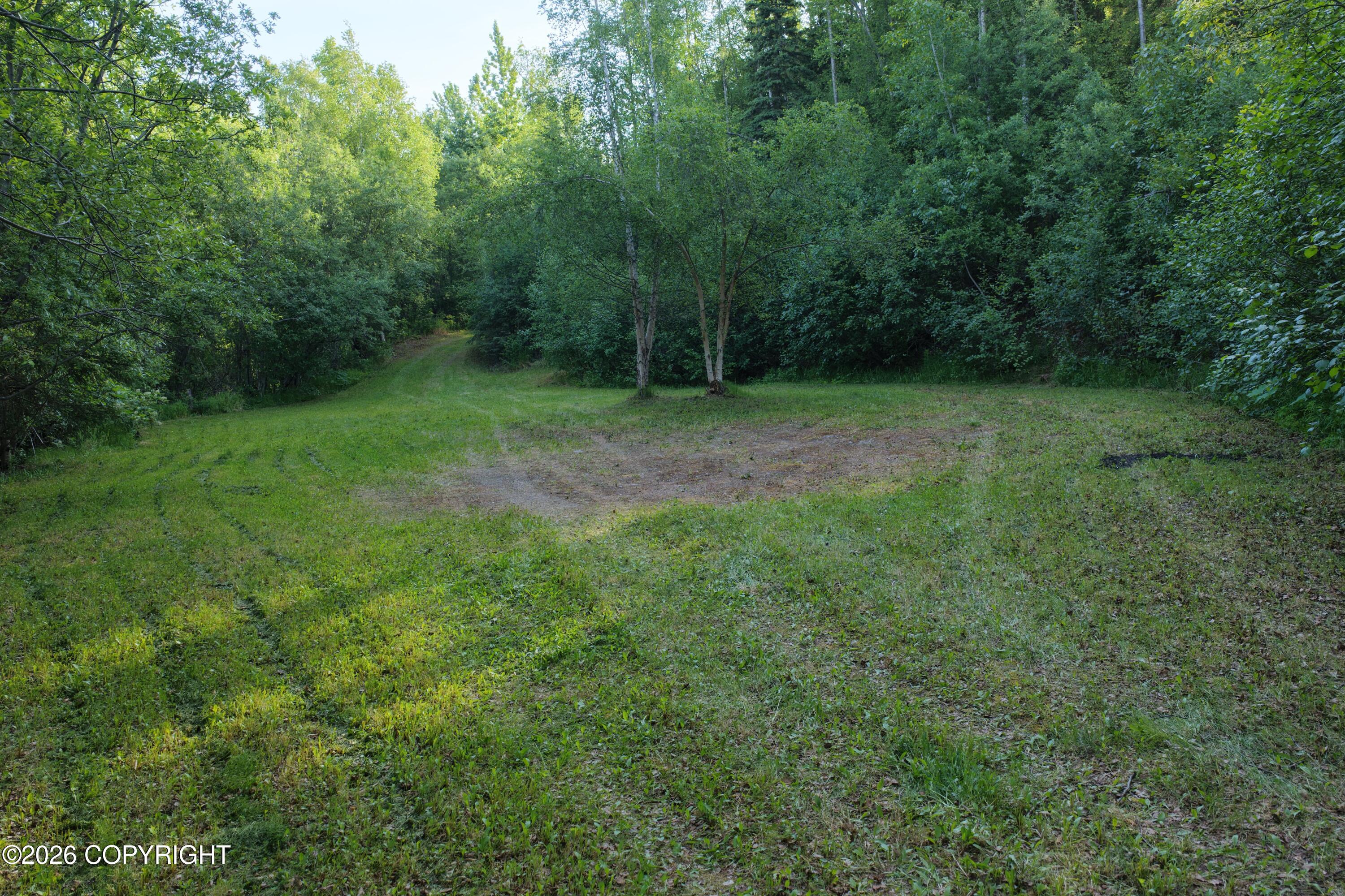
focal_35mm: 28
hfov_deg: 65.5
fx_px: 1046
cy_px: 448
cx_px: 672
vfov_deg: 46.4
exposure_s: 1/100
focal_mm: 14.45
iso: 100
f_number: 2.8
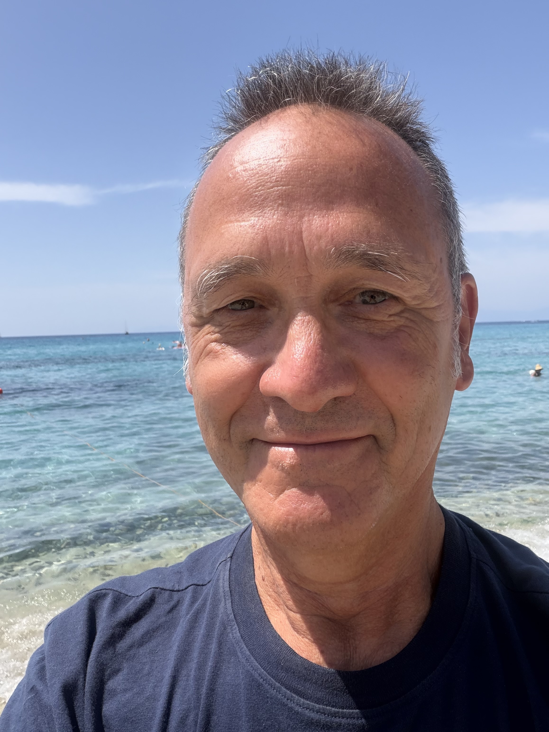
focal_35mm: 30
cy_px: 366
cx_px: 274
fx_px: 634
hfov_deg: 46.8
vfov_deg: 60.0
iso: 32
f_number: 1.9
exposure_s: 1/826
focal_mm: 2.71
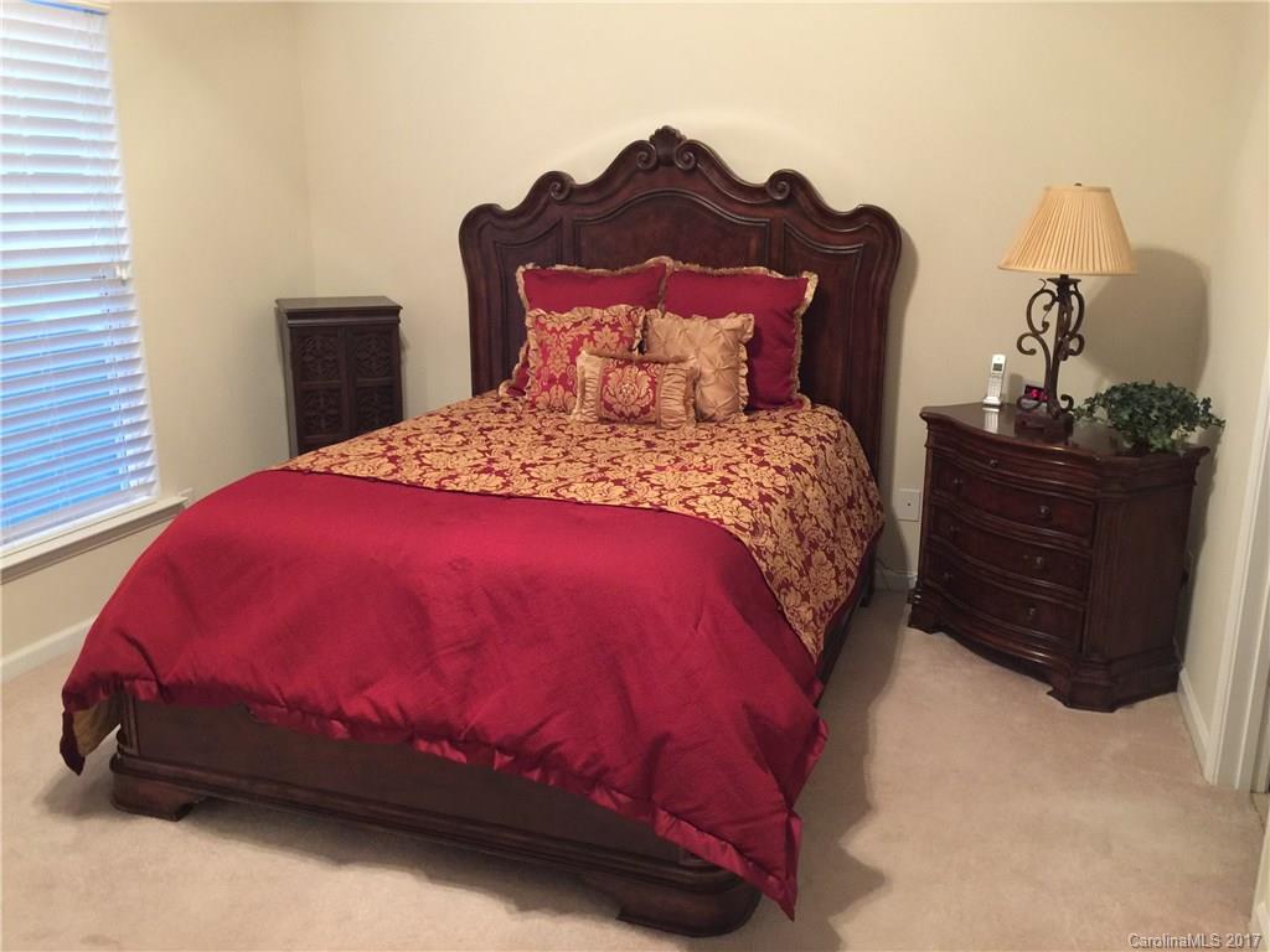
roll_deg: -0.3
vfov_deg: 48.2
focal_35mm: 29
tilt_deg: -14.3
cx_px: 635
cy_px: 476
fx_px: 1064
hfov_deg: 61.7
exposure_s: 1/4
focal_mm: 4.15
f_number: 2.2
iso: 100
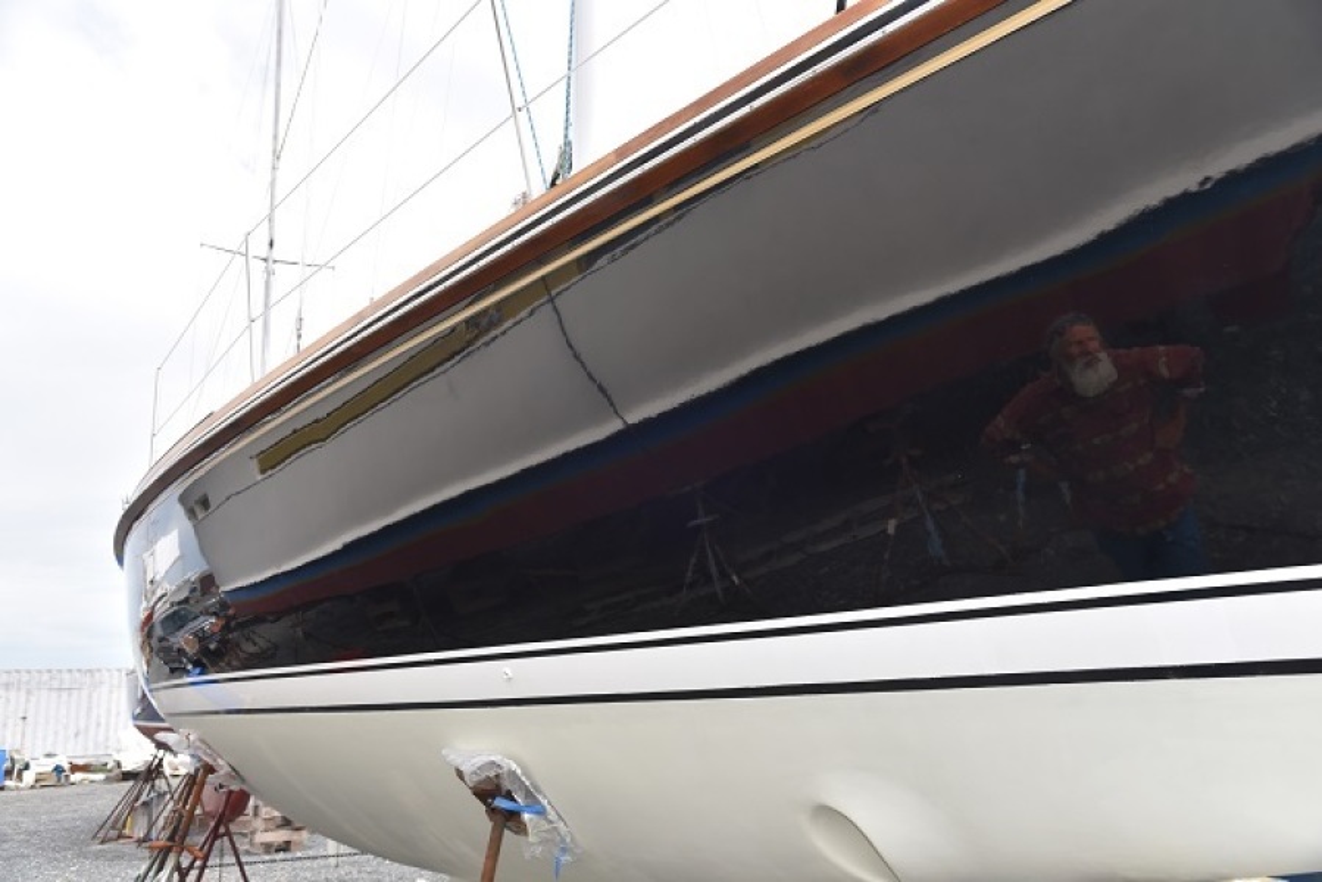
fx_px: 1102
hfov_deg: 61.9
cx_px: 661
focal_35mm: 30
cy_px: 441
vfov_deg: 43.6
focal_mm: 30
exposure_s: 1/125
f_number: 5.6
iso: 100
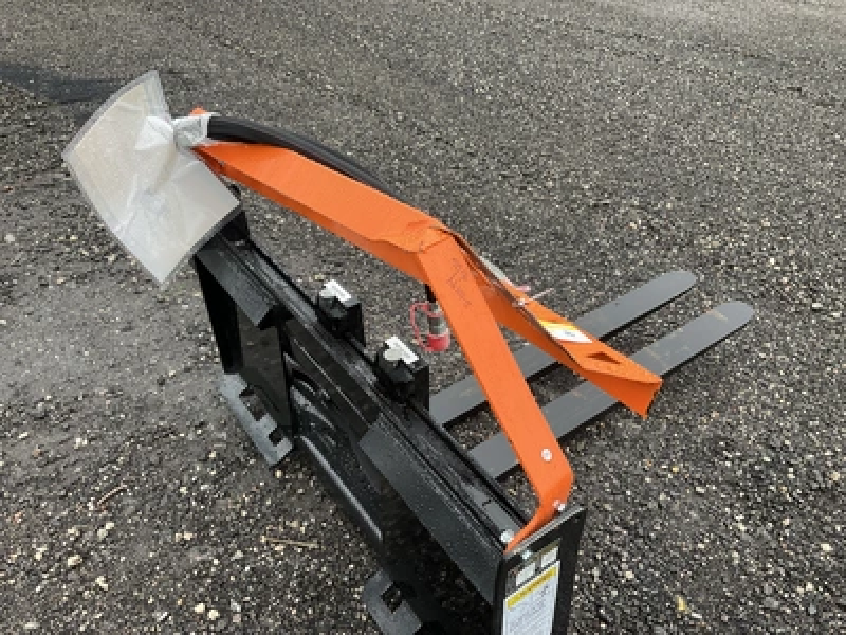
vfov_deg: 48.2
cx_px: 423
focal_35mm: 29
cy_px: 318
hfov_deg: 61.7
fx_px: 709
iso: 50
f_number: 1.8
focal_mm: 3
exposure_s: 1/122
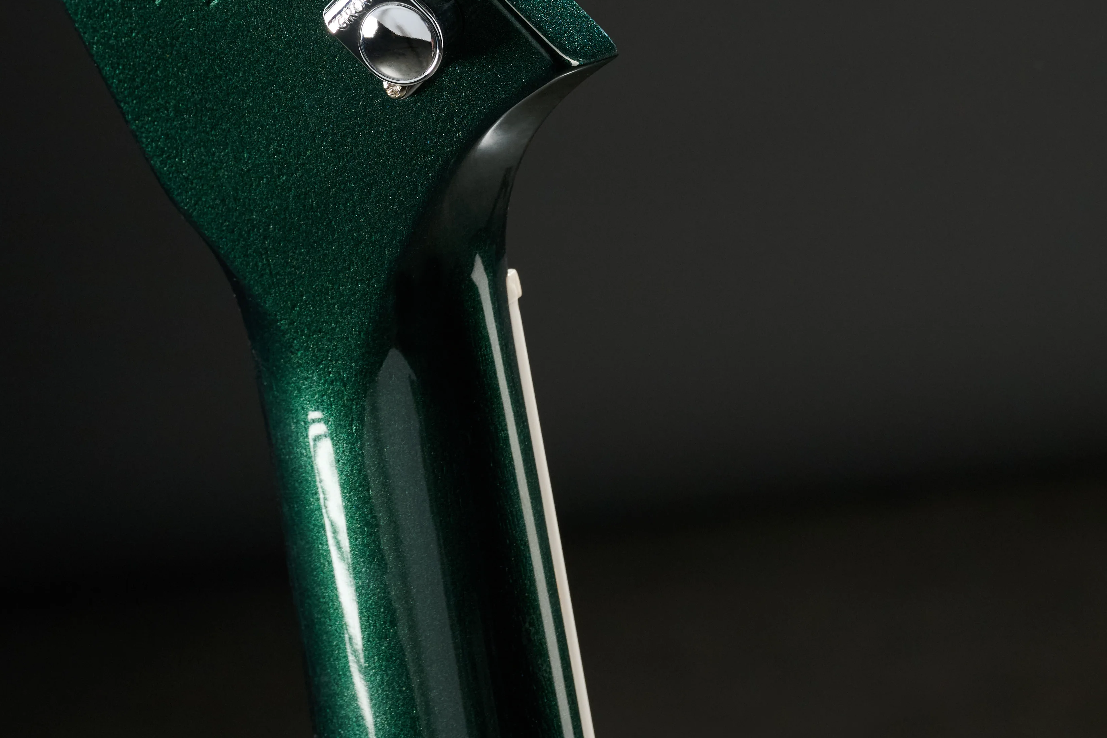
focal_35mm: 138
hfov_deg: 14.8
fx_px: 4244
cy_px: -80
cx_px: 179
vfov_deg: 9.8
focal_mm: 55
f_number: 7.1
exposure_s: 1/200
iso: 400
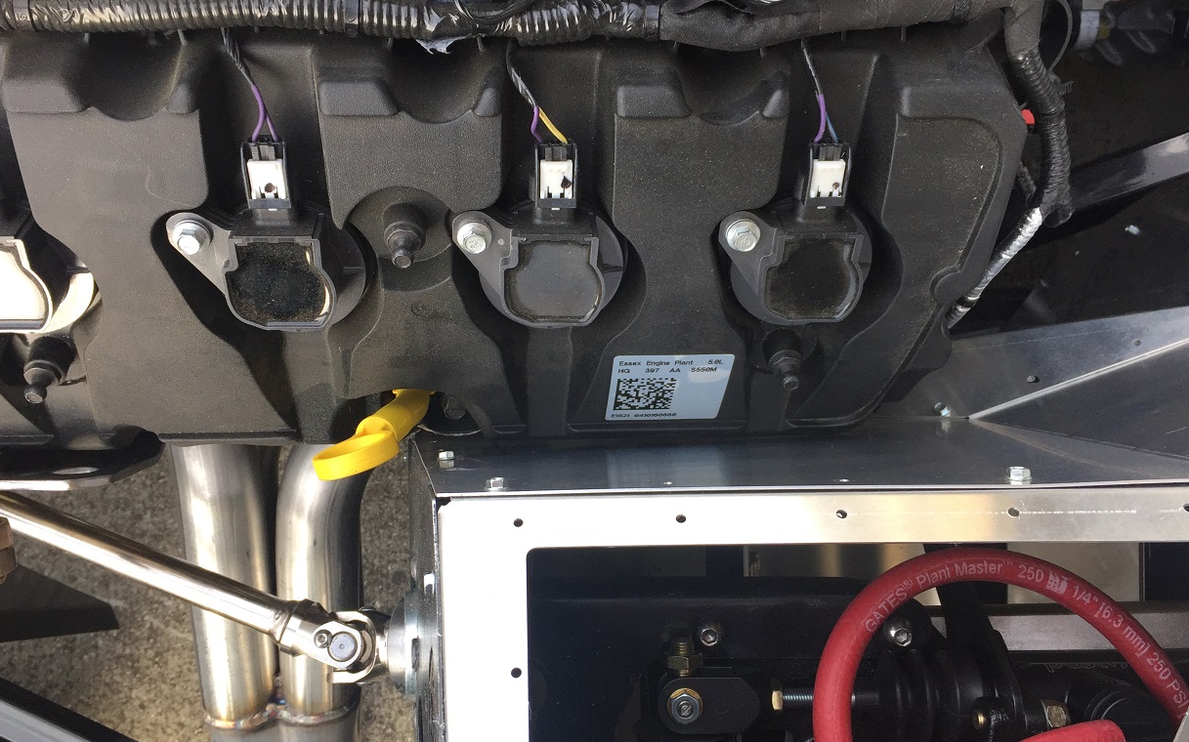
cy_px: 386
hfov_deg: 58.2
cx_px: 593
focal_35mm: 33
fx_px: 1069
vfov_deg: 38.3
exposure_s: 1/120
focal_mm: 4.15
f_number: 2.2
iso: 50
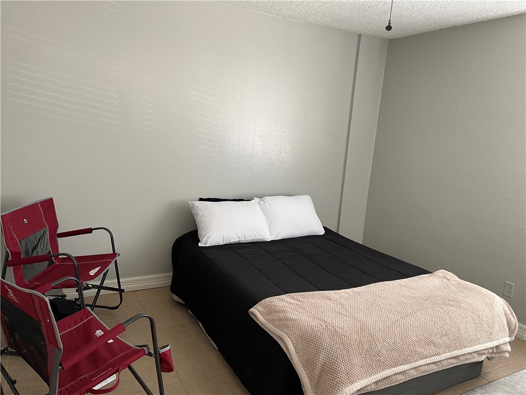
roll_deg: -3.8
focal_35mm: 26
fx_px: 395
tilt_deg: -10.0
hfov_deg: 67.3
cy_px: 198
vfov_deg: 53.1
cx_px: 263
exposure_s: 1/60
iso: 200
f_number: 1.6
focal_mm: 4.2
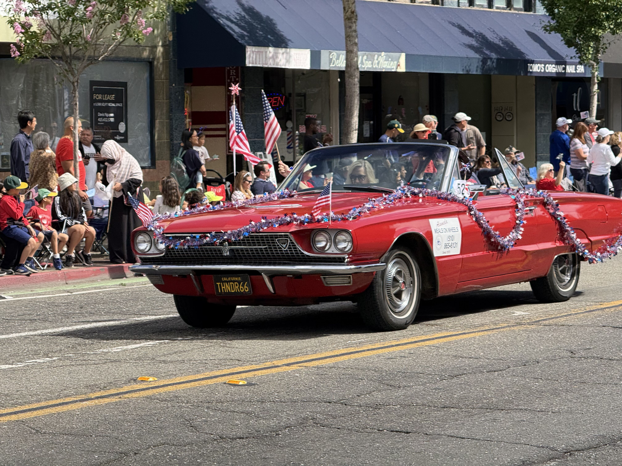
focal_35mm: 120
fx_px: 2156
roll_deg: +0.2
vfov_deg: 12.3
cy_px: 233
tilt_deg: -2.1
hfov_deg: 16.4
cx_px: 311
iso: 50
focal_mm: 15.66
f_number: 2.8
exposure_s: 1/793
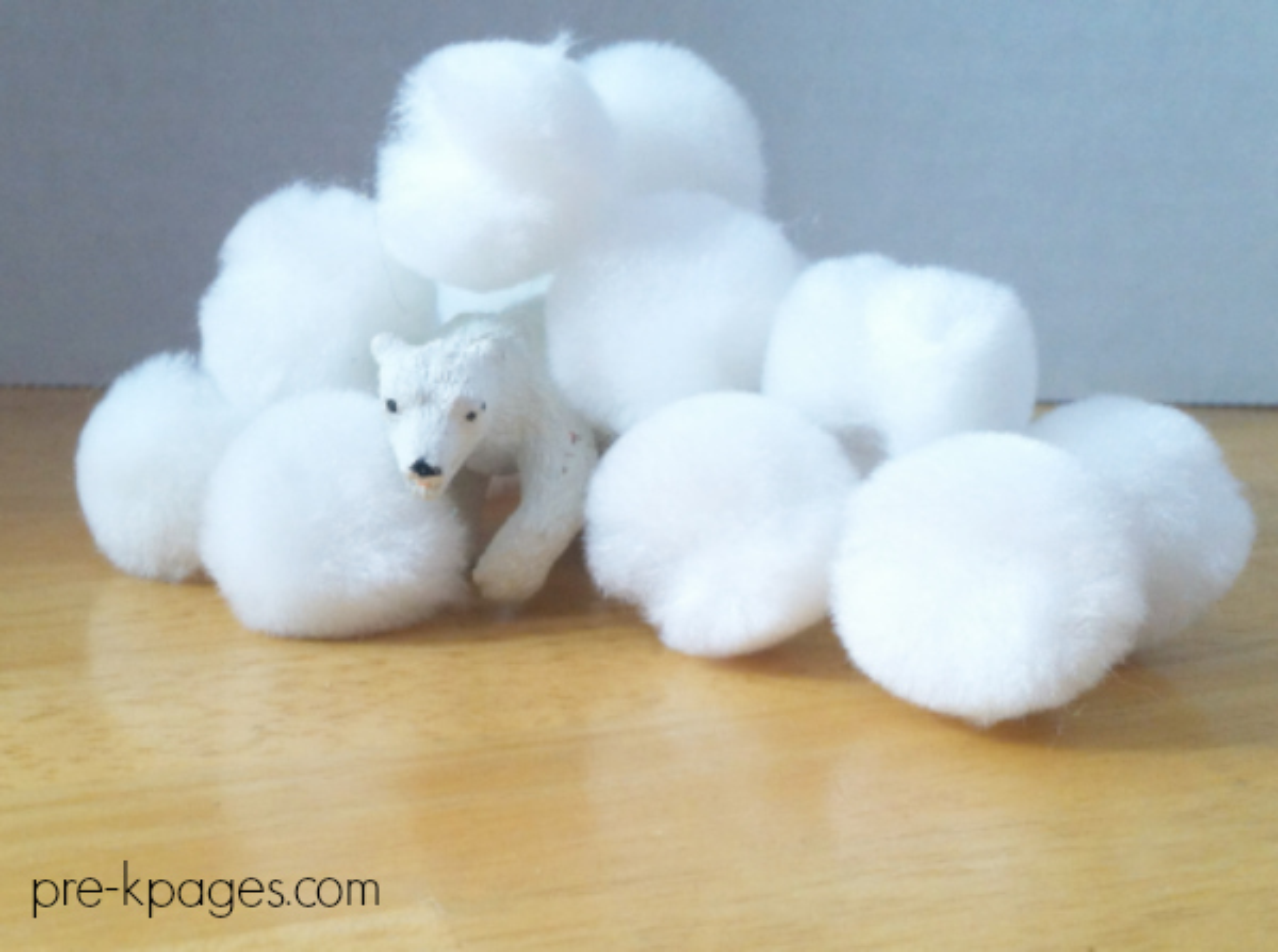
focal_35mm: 35
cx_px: 639
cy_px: 476
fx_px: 1289
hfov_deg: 52.7
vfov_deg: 40.5
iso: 100
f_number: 2.8
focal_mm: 3.85
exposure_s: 1/30
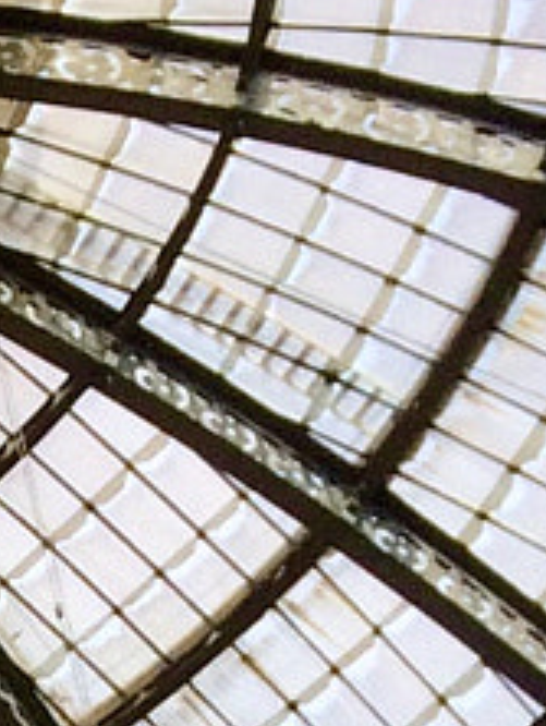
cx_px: -1206
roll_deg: +1.1
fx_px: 4387
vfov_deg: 8.5
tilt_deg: +34.1
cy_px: 1877
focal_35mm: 209
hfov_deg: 6.4
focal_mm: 4.15
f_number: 2.2
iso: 32
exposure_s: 1/1244
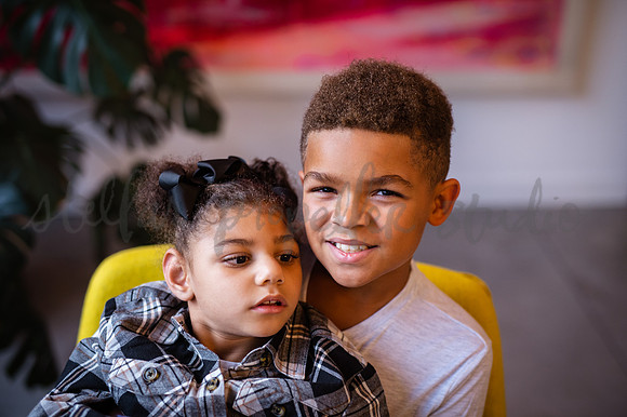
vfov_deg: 27.0
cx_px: 314
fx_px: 870
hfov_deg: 39.6
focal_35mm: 50
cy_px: 208
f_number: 2
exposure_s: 1/160
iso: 1250
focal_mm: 50
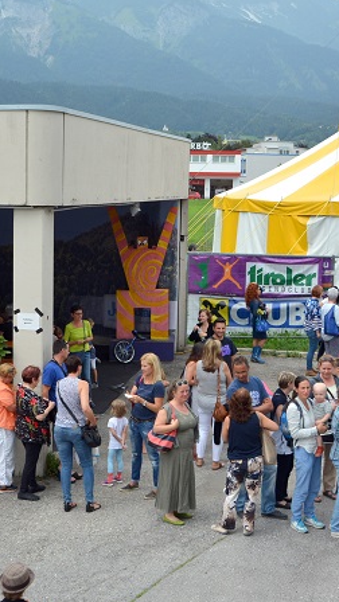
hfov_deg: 20.2
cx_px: 83
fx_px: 942
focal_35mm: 59
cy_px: 288
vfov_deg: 35.5
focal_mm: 21
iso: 200
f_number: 10
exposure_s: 1/125
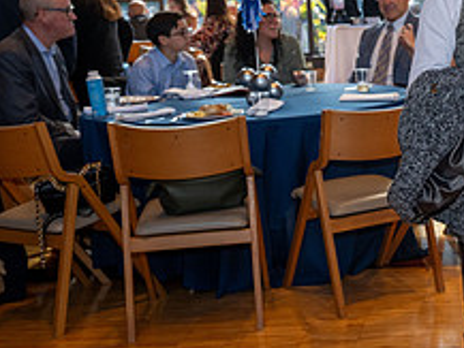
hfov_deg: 23.1
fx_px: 1033
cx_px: 567
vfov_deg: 19.1
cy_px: 136
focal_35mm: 77
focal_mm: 30
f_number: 5.6
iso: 800
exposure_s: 1/160
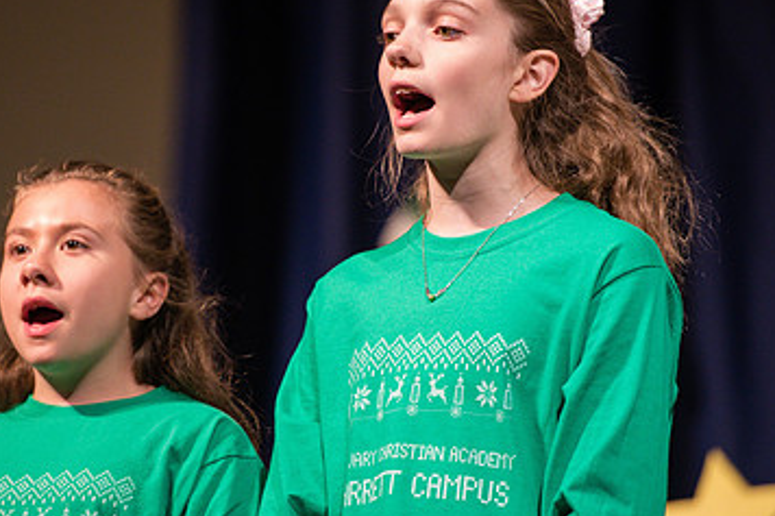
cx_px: 235
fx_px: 7014
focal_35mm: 326
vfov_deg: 4.2
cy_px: 236
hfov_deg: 6.3
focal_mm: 200
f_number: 2.8
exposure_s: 1/160
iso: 1600
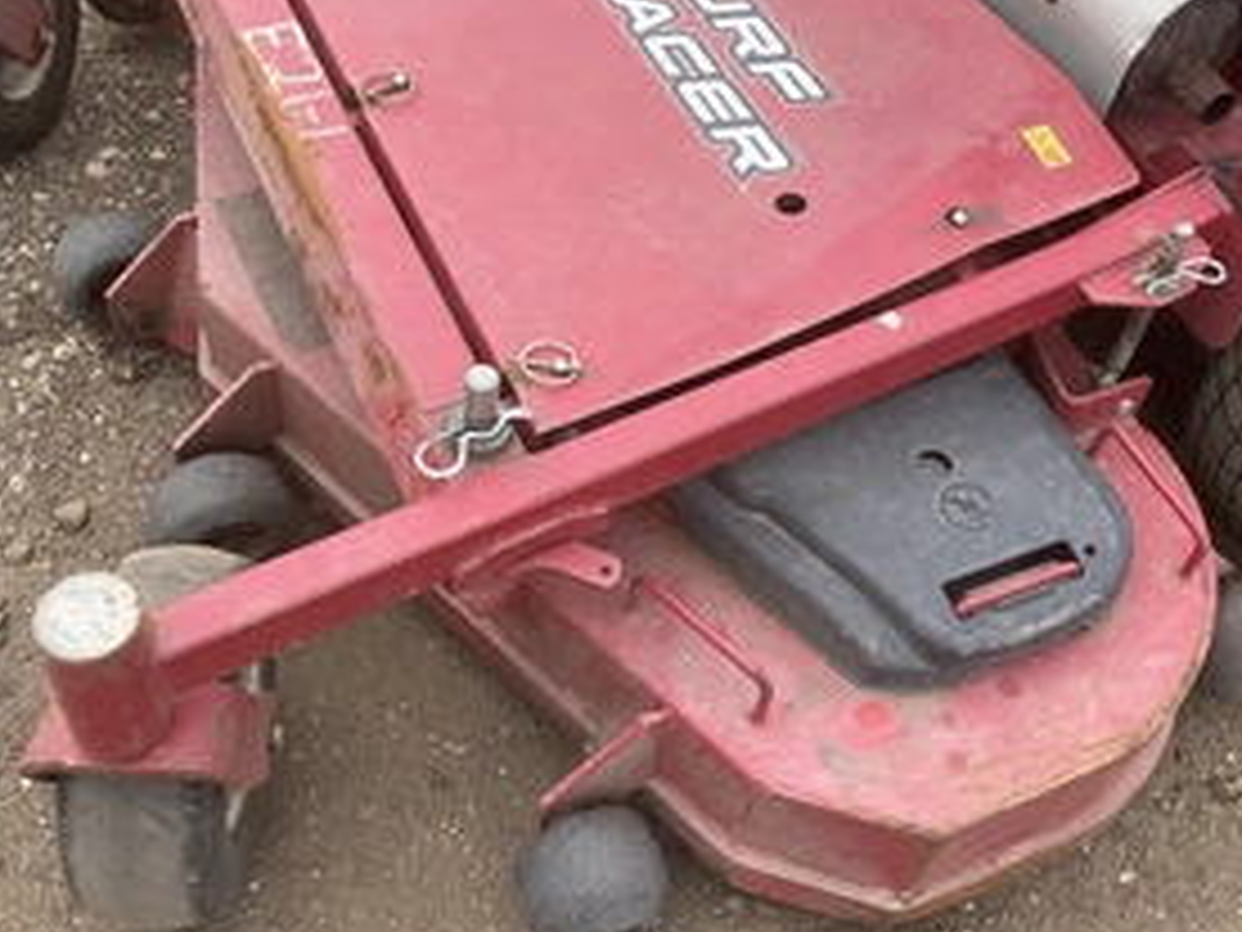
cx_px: 608
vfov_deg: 34.3
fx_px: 1507
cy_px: 405
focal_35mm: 42
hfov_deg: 44.8
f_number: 1.8
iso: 25
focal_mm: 3
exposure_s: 1/642
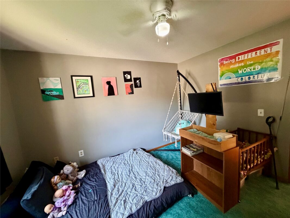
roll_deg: +5.5
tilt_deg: -6.7
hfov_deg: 102.1
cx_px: 145
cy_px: 109
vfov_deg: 85.7
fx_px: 117
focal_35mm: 14
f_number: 2.2
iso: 1000
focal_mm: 2.22
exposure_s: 1/60
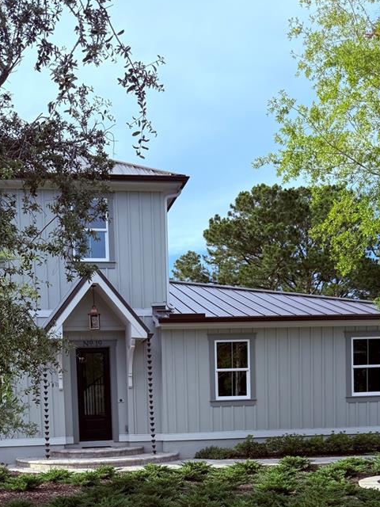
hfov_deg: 32.0
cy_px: 453
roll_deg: +1.9
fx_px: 659
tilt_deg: -0.8
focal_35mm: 45
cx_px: 133
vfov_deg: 39.2
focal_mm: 6.76
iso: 80
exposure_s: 1/1855
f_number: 1.78
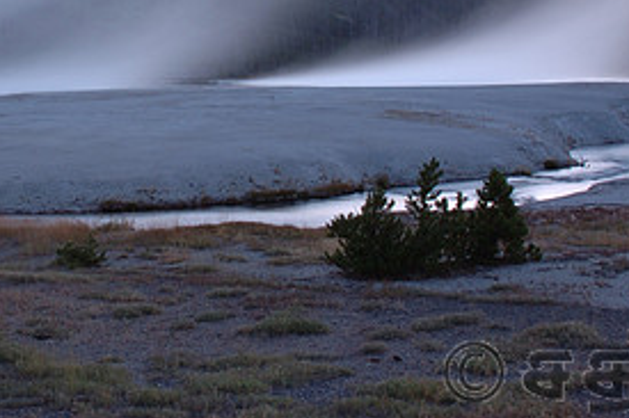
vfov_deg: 23.2
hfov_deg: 34.7
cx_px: 206
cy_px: 57
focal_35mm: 57
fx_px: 995
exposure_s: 30
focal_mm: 18
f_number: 20
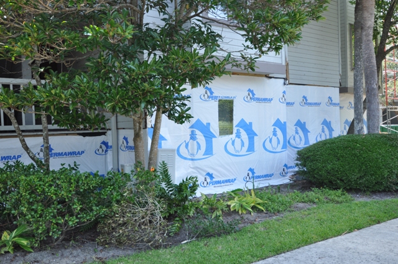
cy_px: 132
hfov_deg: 57.3
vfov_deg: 39.9
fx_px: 364
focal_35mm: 33
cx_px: 199
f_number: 4
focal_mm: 22
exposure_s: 1/125
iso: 200
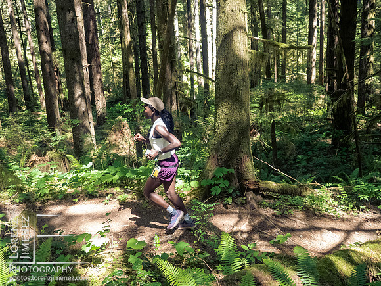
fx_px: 374
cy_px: 143
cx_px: 190
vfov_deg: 41.8
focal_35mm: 34
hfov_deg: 54.0
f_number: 2.8
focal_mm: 17
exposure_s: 1/1000
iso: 4000
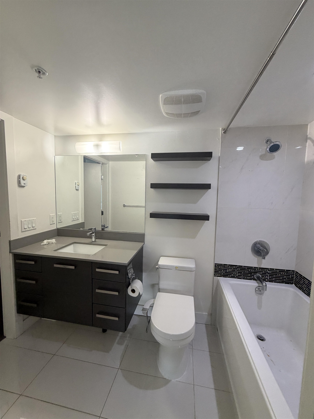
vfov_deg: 102.1
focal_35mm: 14
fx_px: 169
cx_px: 157
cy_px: 210
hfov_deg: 85.7
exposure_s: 1/60
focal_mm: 2.22
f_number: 2.2
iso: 200
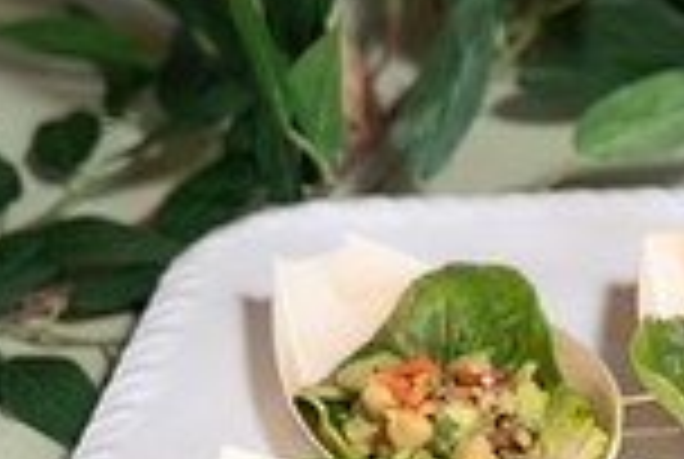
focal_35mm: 240
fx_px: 4569
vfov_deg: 5.7
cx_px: 1130
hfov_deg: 8.3
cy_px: 403
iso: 1250
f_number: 4
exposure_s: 1/100
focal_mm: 63
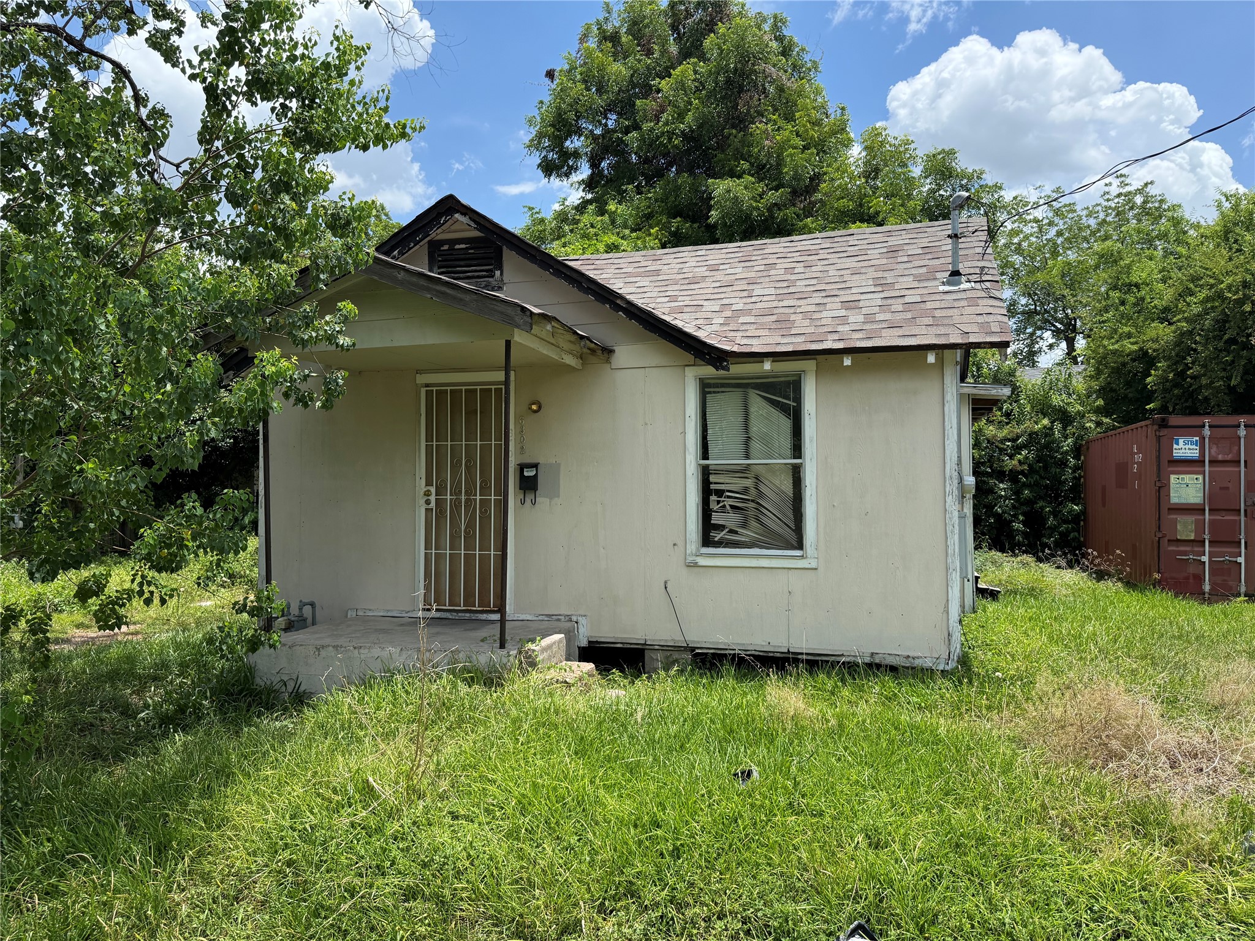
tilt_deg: +2.2
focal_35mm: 24
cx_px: 628
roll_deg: +0.4
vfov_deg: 56.8
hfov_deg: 71.6
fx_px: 870
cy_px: 470
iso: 100
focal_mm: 6.76
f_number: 1.78
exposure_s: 1/3953
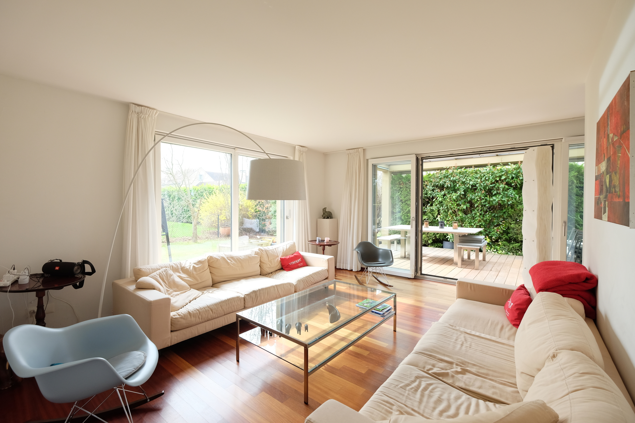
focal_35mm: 15
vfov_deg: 77.3
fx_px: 265
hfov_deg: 100.4
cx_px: 318
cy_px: 212
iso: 400
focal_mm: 10
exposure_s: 1/80
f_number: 4
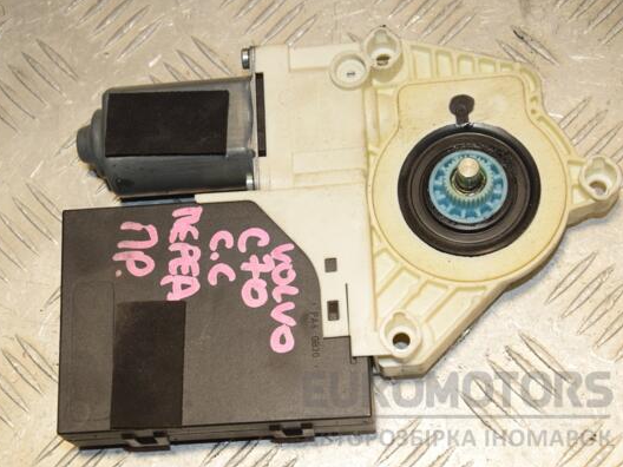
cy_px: 232
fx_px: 1476
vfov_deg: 18.0
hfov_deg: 23.8
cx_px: 281
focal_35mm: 82
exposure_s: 1/200
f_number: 8
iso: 800
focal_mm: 50
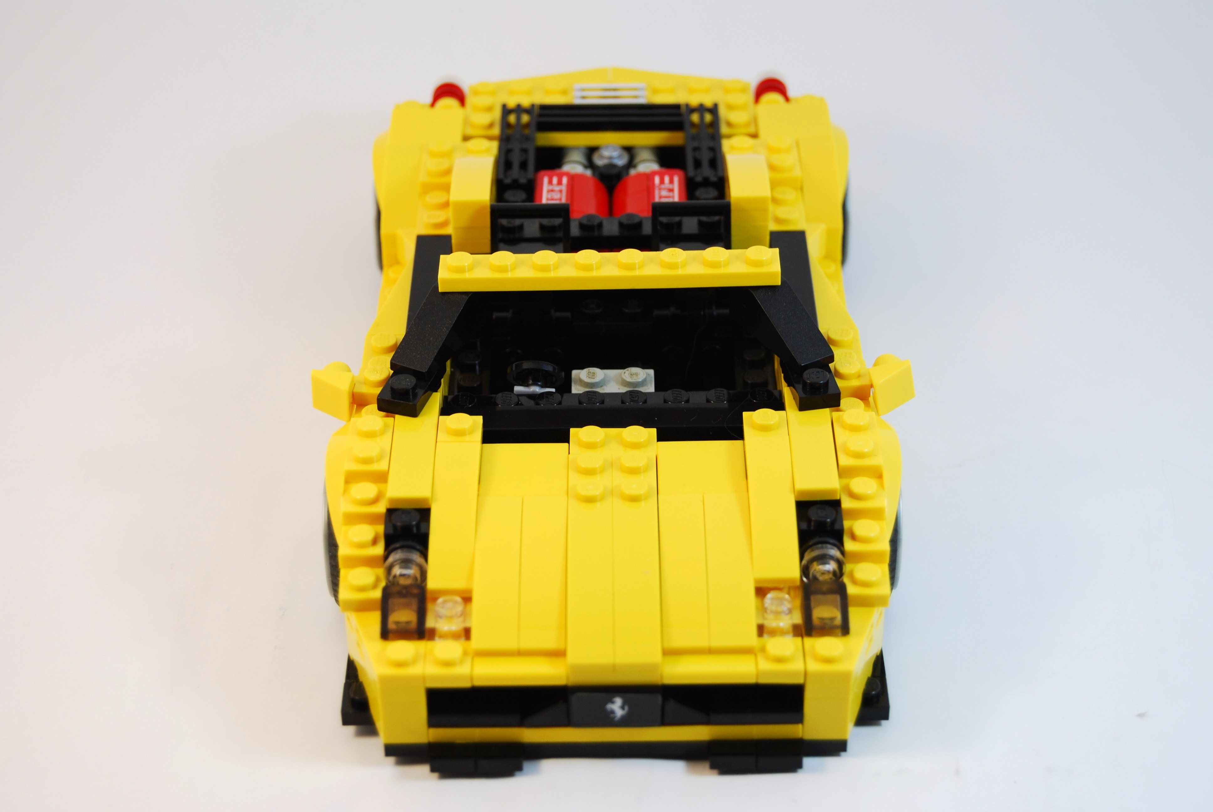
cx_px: 606
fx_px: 2429
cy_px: 406
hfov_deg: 28.0
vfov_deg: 19.0
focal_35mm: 72
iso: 200
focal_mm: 48
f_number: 5.6
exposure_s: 1/100
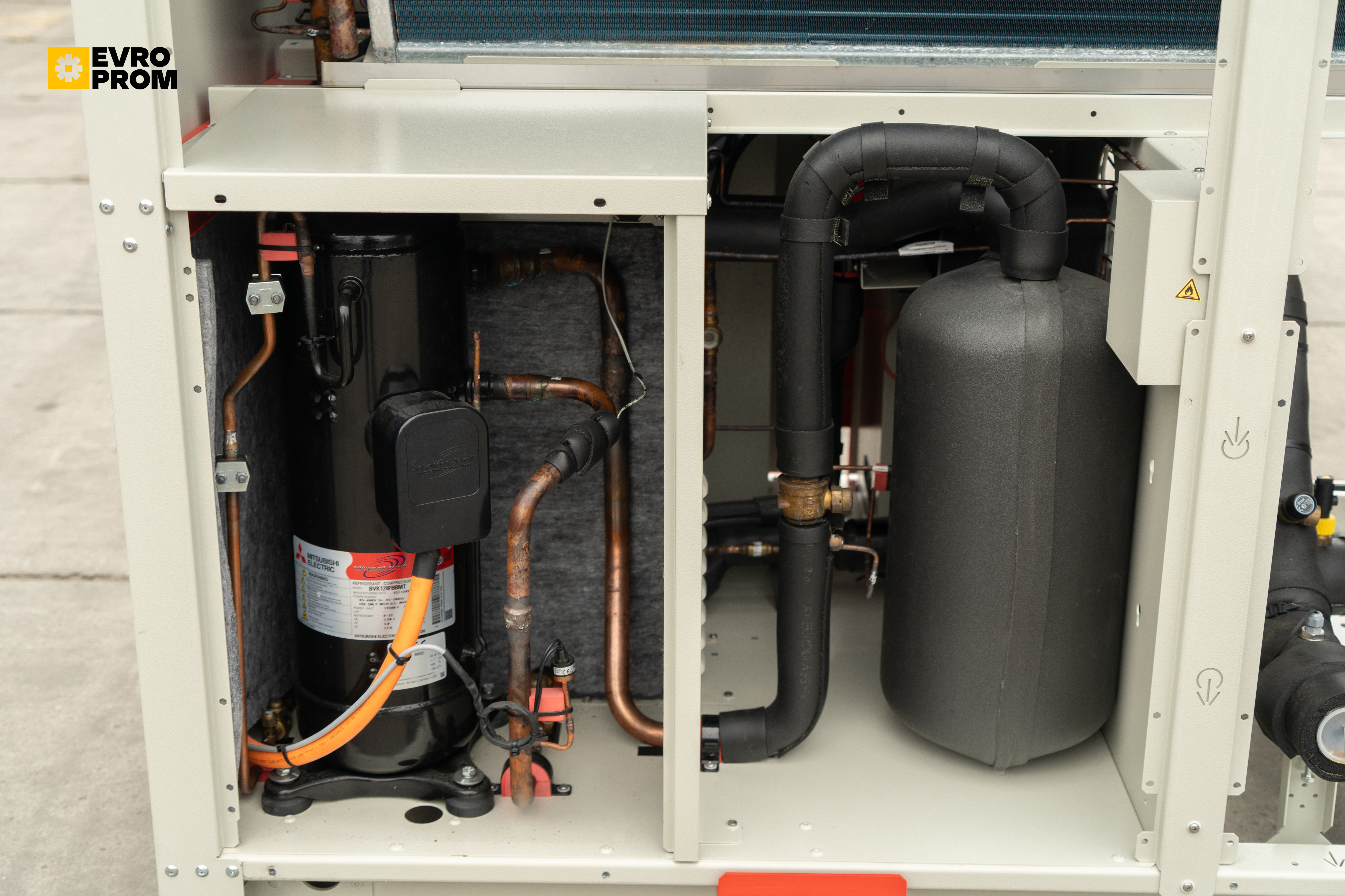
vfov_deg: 28.6
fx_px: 1756
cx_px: 672
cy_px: 448
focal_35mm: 47
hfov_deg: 41.9
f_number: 4
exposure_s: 1/200
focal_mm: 47
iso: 250
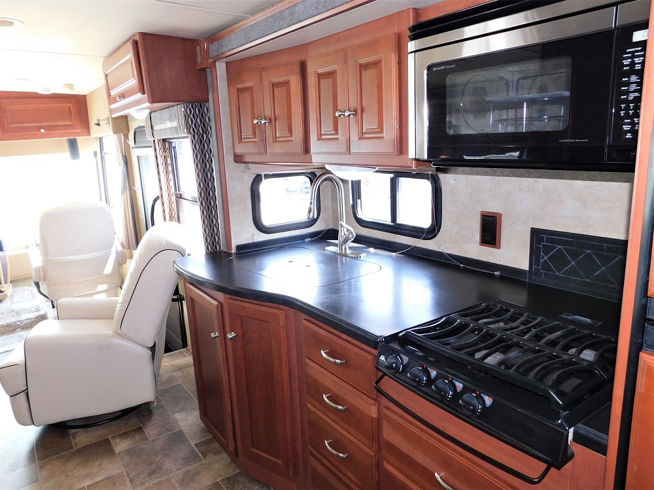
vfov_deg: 58.8
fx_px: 434
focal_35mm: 23
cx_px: 327
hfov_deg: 74.0
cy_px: 245
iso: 180
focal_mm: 4
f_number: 3
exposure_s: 1/30
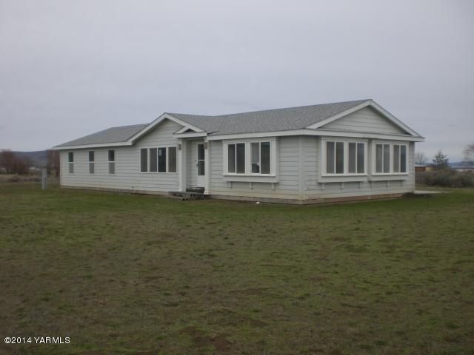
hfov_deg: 49.0
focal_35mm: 38
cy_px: 178
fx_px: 520
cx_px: 237
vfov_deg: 37.7
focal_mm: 6.3
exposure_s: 1/320
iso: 50
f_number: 3.1
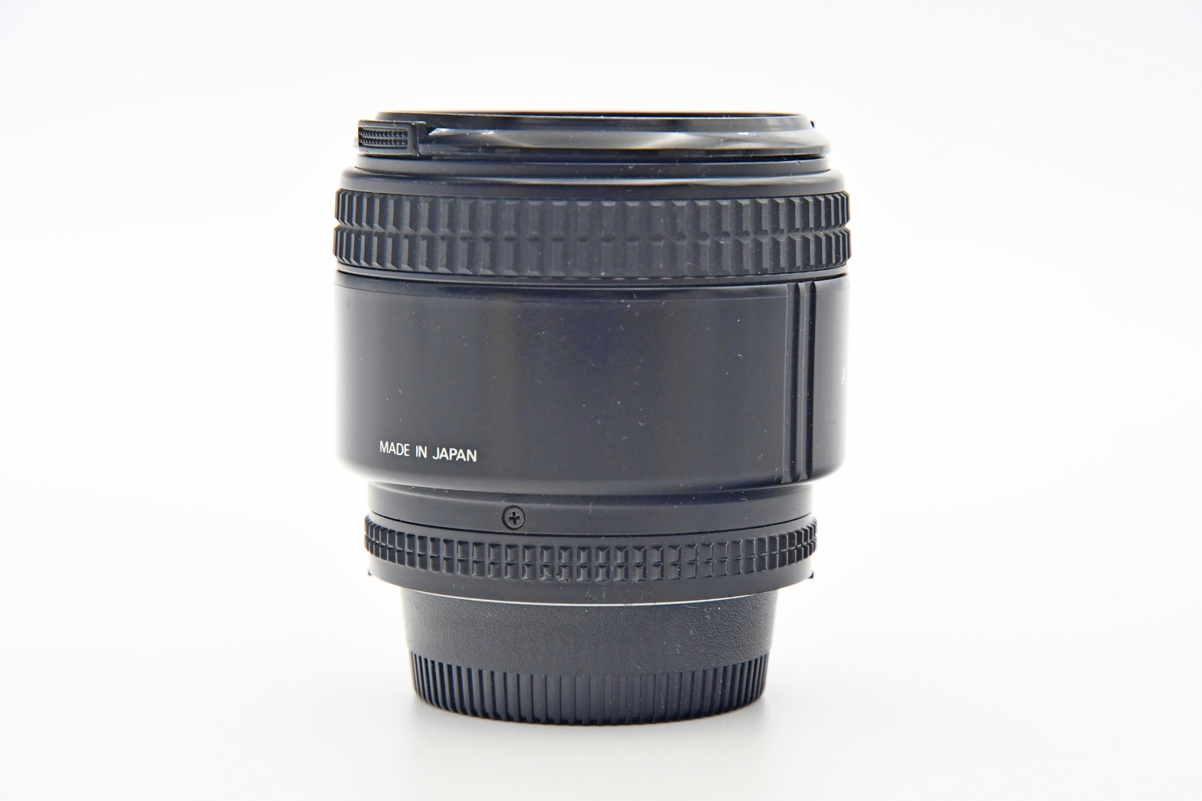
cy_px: 400
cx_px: 601
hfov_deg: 17.1
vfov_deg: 11.4
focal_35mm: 120
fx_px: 4006
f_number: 8
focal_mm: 80
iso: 1250
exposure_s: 1/125
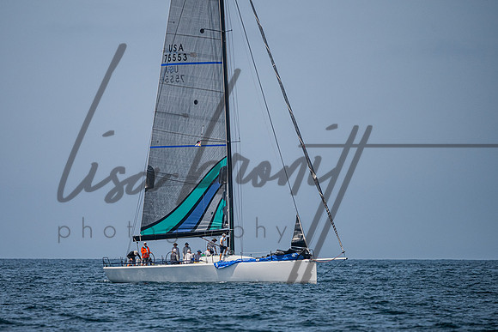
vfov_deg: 2.7
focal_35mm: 506
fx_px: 7000
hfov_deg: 4.1
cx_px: 217
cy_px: 164
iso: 400
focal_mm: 400
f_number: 5.6
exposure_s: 1/5000
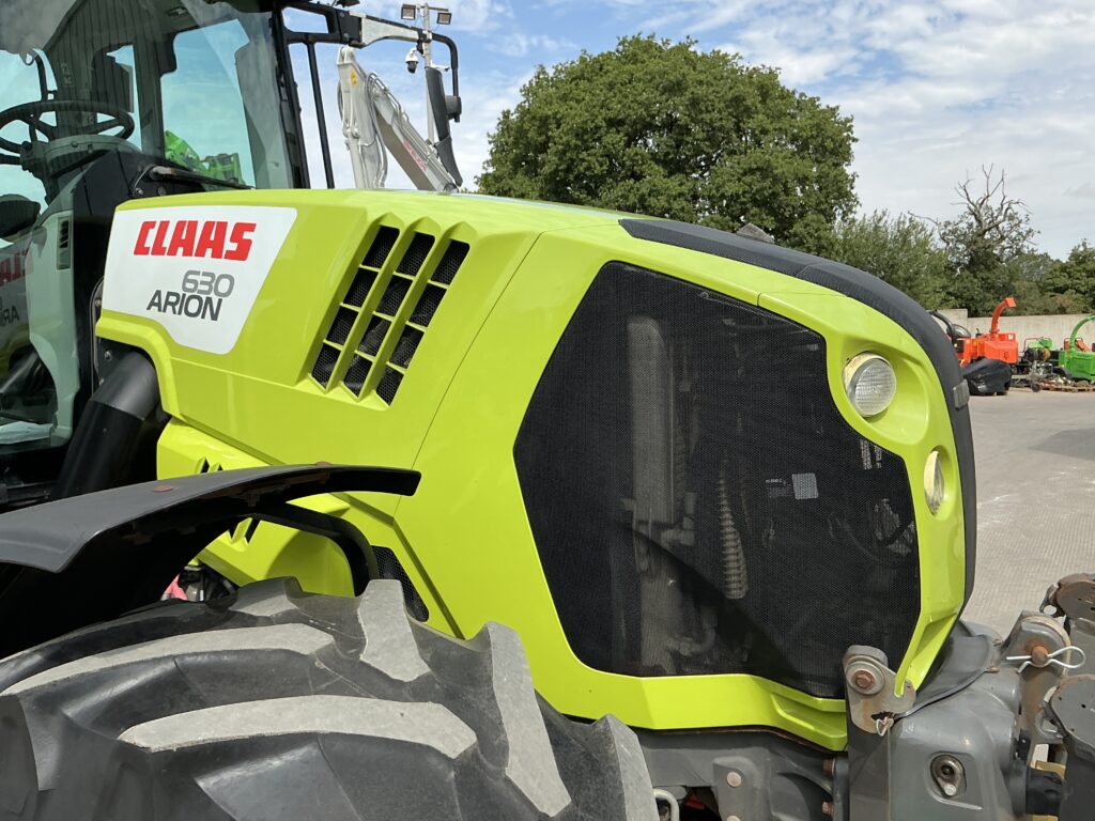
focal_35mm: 28
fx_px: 886
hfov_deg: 63.4
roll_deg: -0.1
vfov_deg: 49.7
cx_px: 548
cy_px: 410
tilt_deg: -5.5
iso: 25
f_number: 1.8
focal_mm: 3
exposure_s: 1/1377
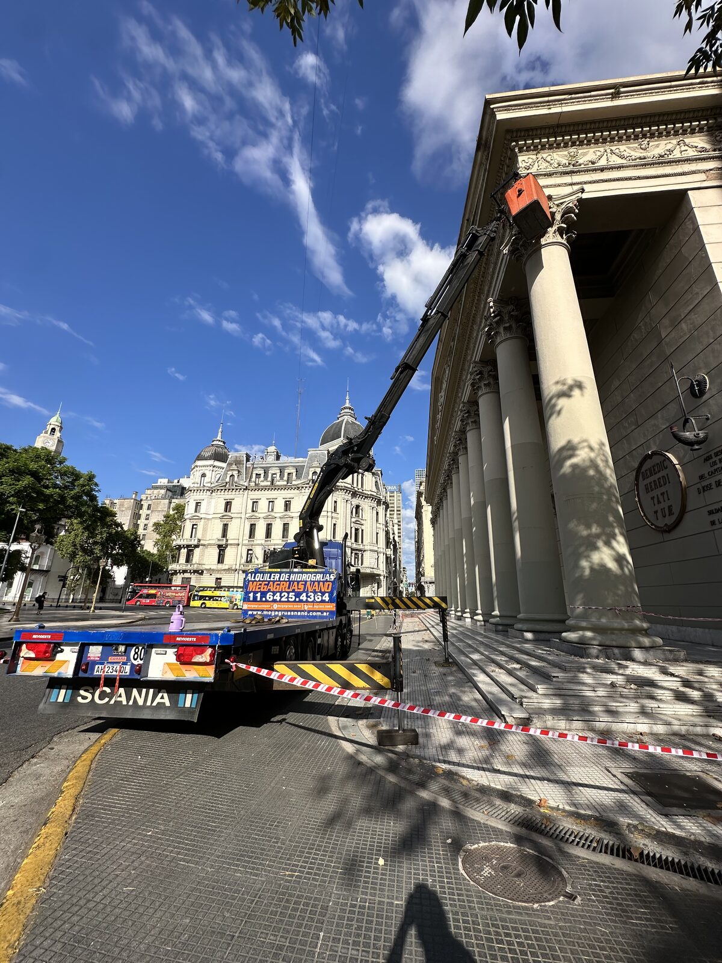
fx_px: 389
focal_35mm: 14
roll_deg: -1.9
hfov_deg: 85.7
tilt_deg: +18.0
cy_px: 482
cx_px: 361
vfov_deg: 102.1
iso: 50
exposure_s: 1/2564
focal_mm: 2.22
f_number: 2.2
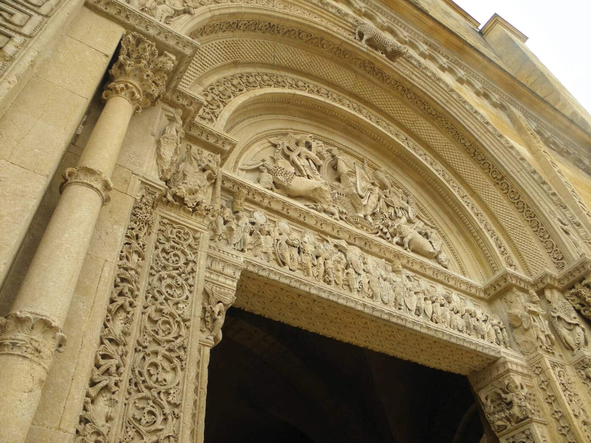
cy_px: 222
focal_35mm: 28
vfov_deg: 49.7
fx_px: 478
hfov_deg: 63.4
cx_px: 296
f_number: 3.5
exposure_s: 1/250
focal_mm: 5
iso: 100
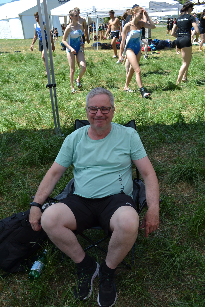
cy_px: 154
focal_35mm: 30
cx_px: 102
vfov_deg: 61.9
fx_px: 256
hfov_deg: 43.6
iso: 100
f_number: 7.1
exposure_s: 1/200
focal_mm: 20
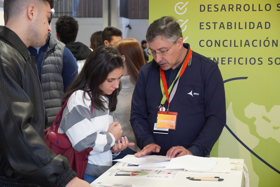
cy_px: 94
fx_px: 583
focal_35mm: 75
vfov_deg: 18.2
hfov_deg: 27.0
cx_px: 140
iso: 4000
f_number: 5
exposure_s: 1/160
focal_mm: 50
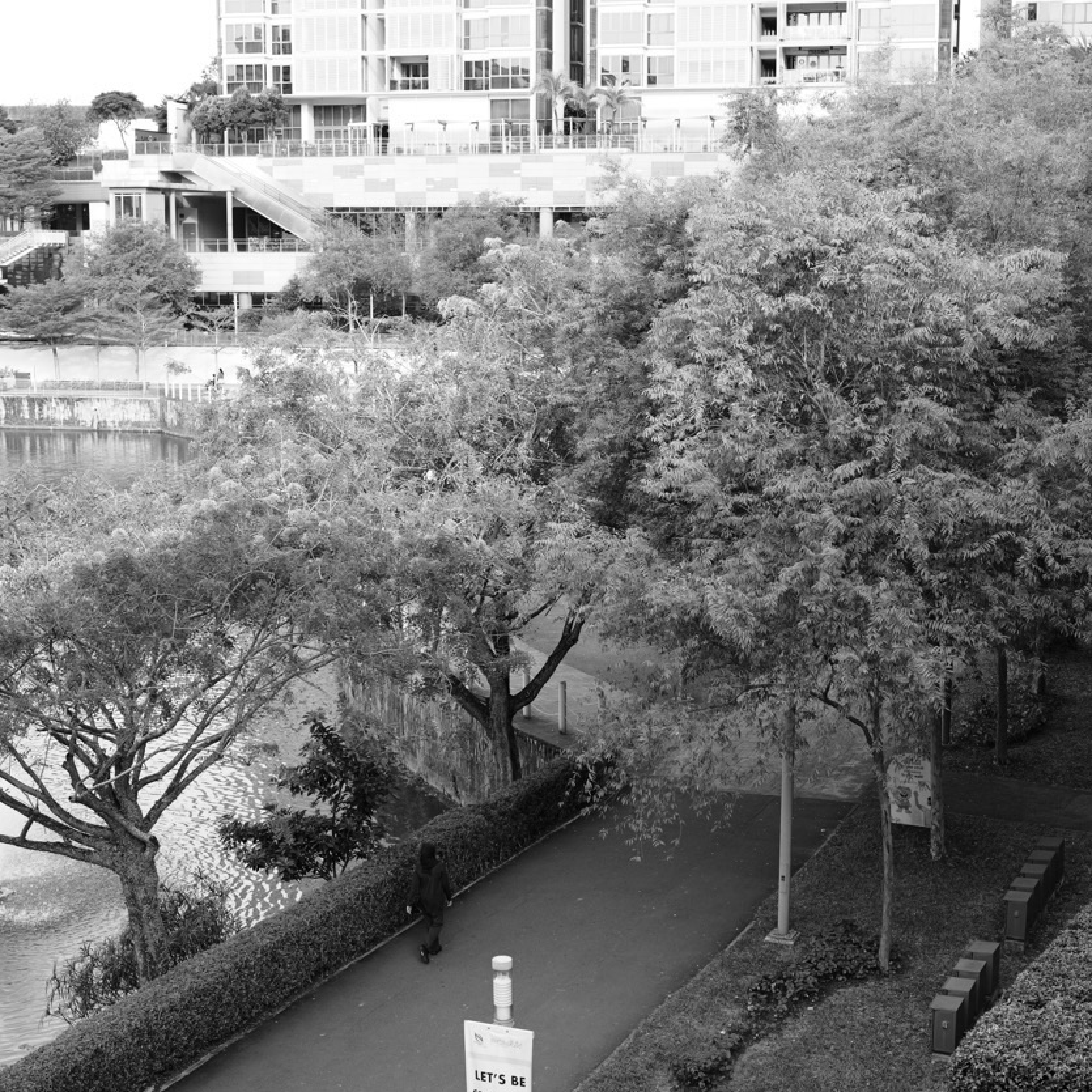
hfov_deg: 30.5
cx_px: 585
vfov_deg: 30.6
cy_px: 545
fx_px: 1999
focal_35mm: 56
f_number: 3.2
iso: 100
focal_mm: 43
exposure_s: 1/160
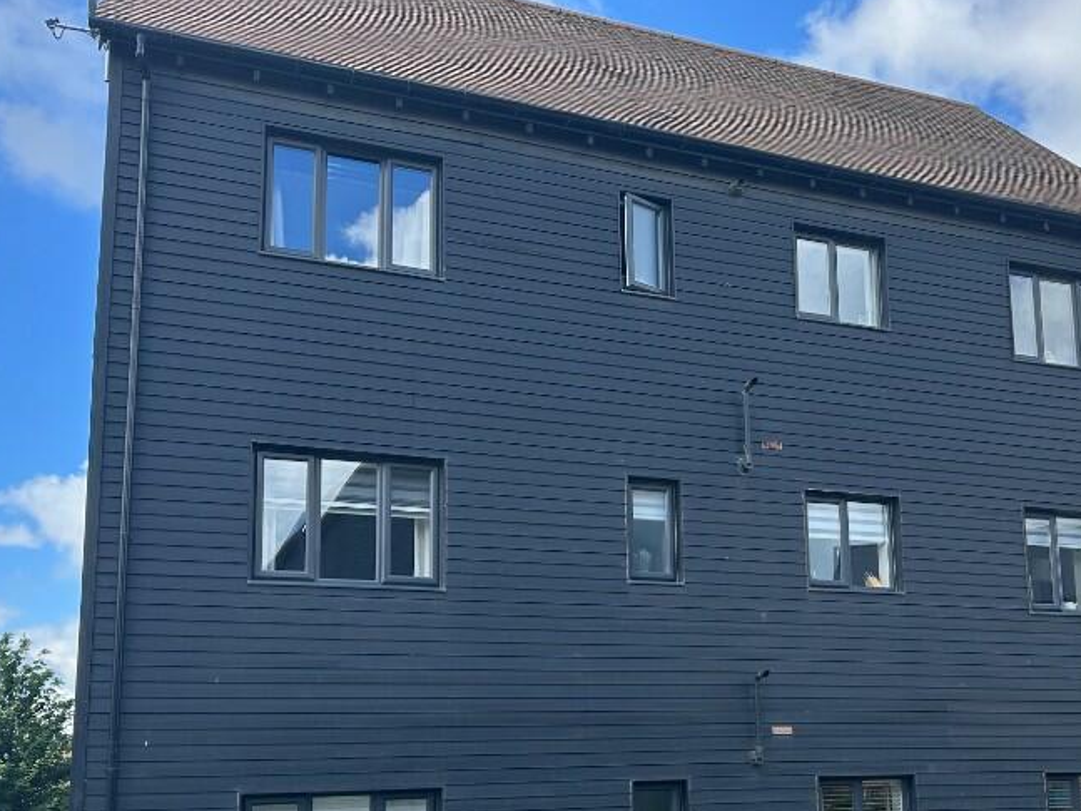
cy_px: 579
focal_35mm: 38
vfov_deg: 37.1
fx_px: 1186
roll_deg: +1.4
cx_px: 702
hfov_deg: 48.3
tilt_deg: +10.2
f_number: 1.78
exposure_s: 1/1157
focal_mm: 6.86
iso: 80
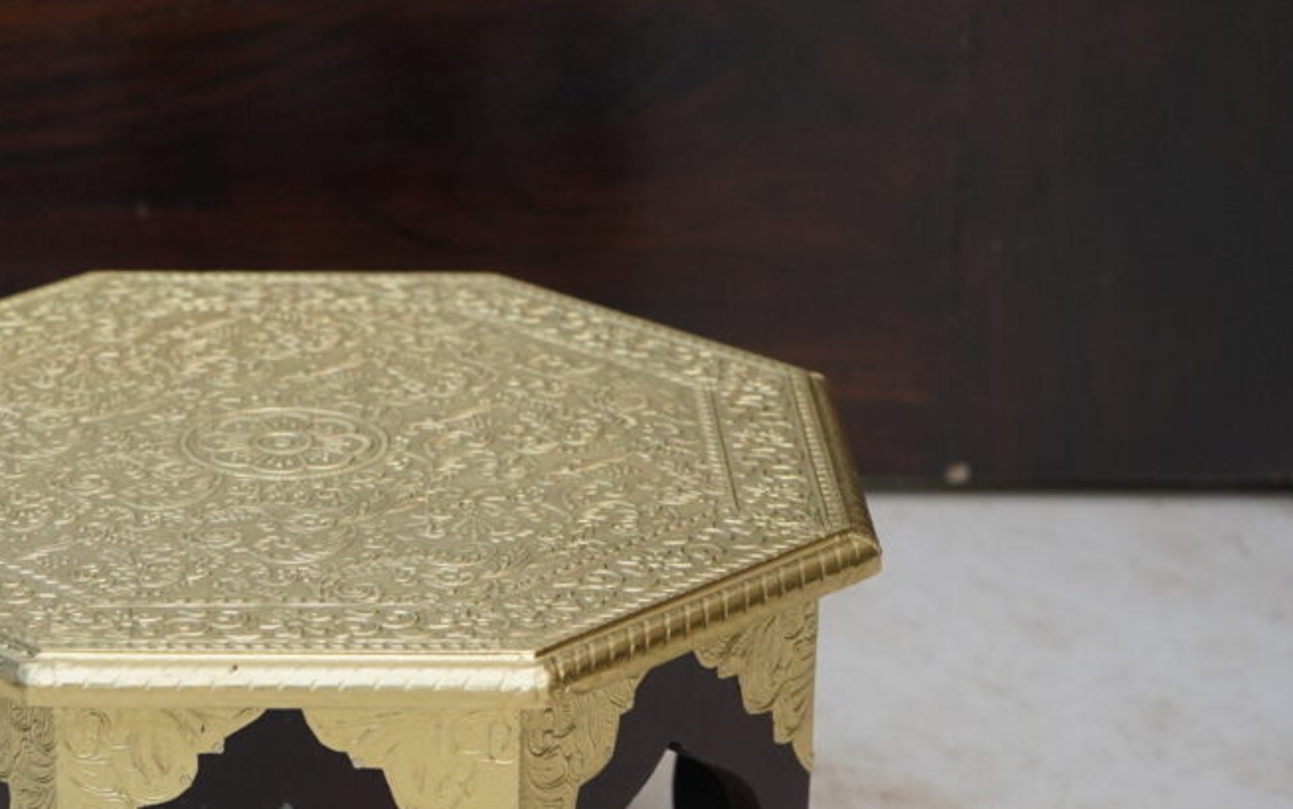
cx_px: 291
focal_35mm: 129
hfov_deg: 16.1
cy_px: 566
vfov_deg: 10.2
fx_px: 4547
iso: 2000
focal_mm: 69
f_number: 5.6
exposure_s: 1/100
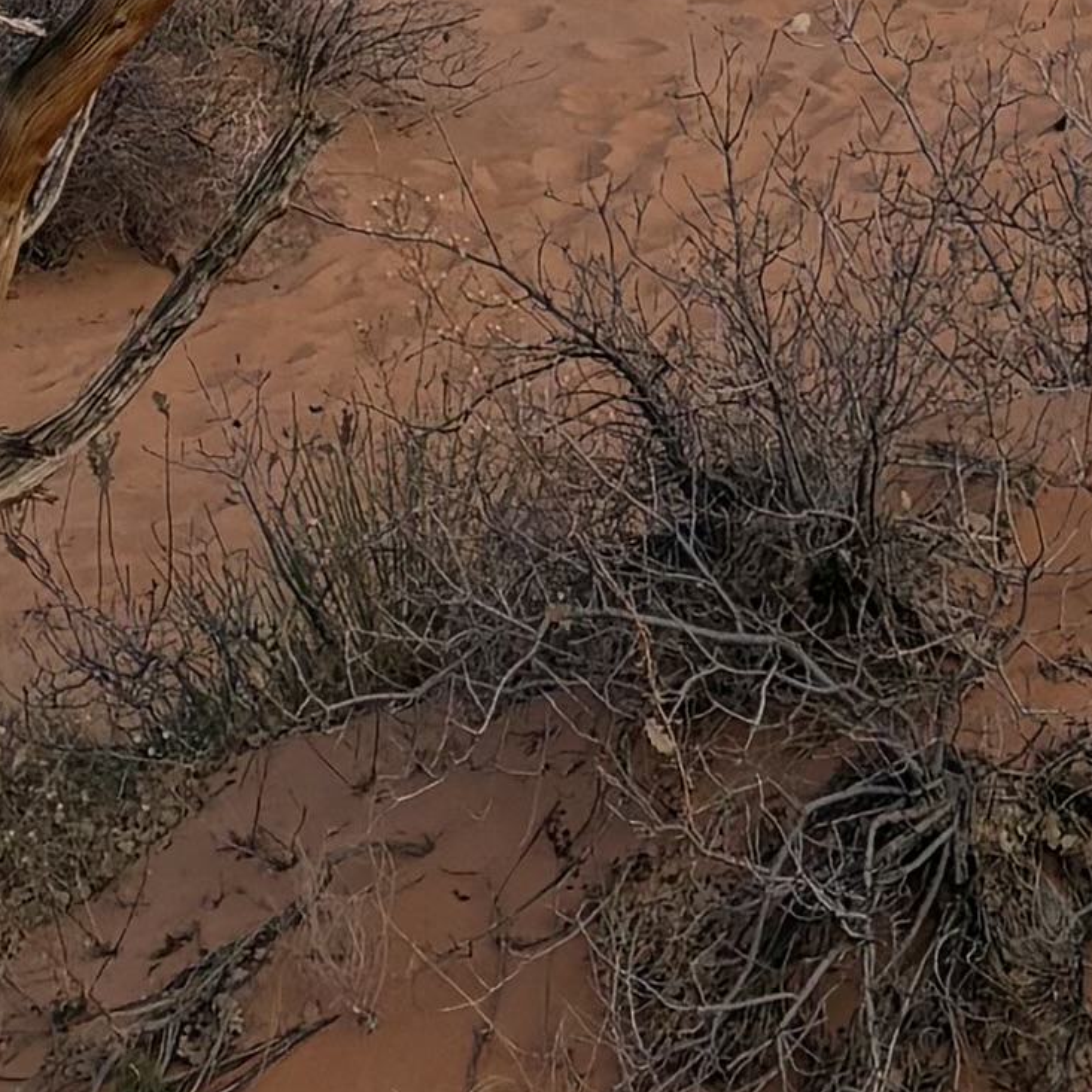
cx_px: 588
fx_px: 6389
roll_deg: -1.0
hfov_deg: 9.8
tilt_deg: +10.6
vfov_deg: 8.3
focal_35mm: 179
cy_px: -2171
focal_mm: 5.96
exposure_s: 1/1239
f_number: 1.6
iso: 50
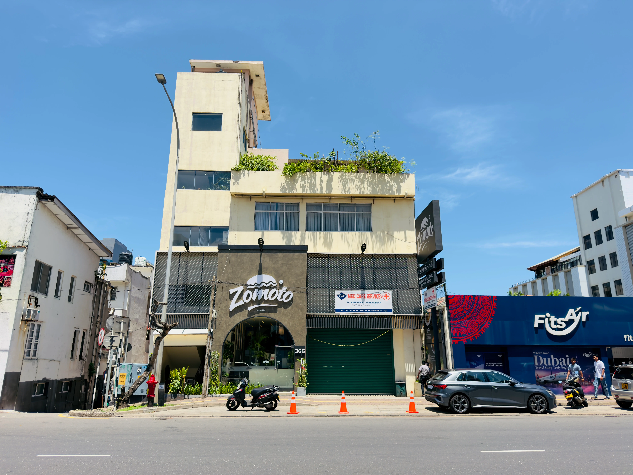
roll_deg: +0.0
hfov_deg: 71.6
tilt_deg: +15.0
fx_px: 439
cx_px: 316
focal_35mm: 24
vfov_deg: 56.8
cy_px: 238
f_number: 1.78
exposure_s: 1/3497
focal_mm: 6.76
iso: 64
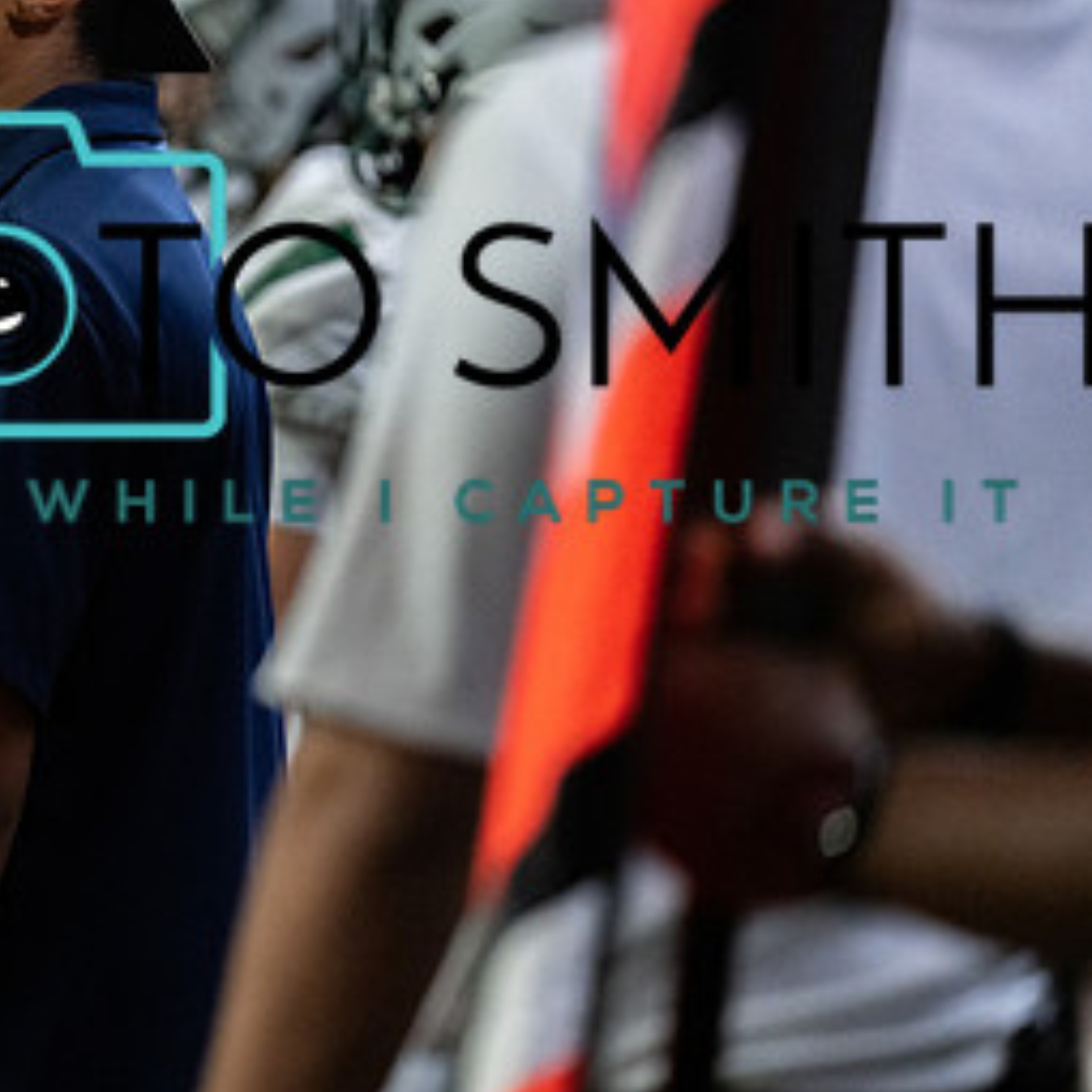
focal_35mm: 387
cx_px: -137
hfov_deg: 4.5
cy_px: 315
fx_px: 13812
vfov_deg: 4.5
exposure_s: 1/1250
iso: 5000
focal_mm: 200
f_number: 2.8
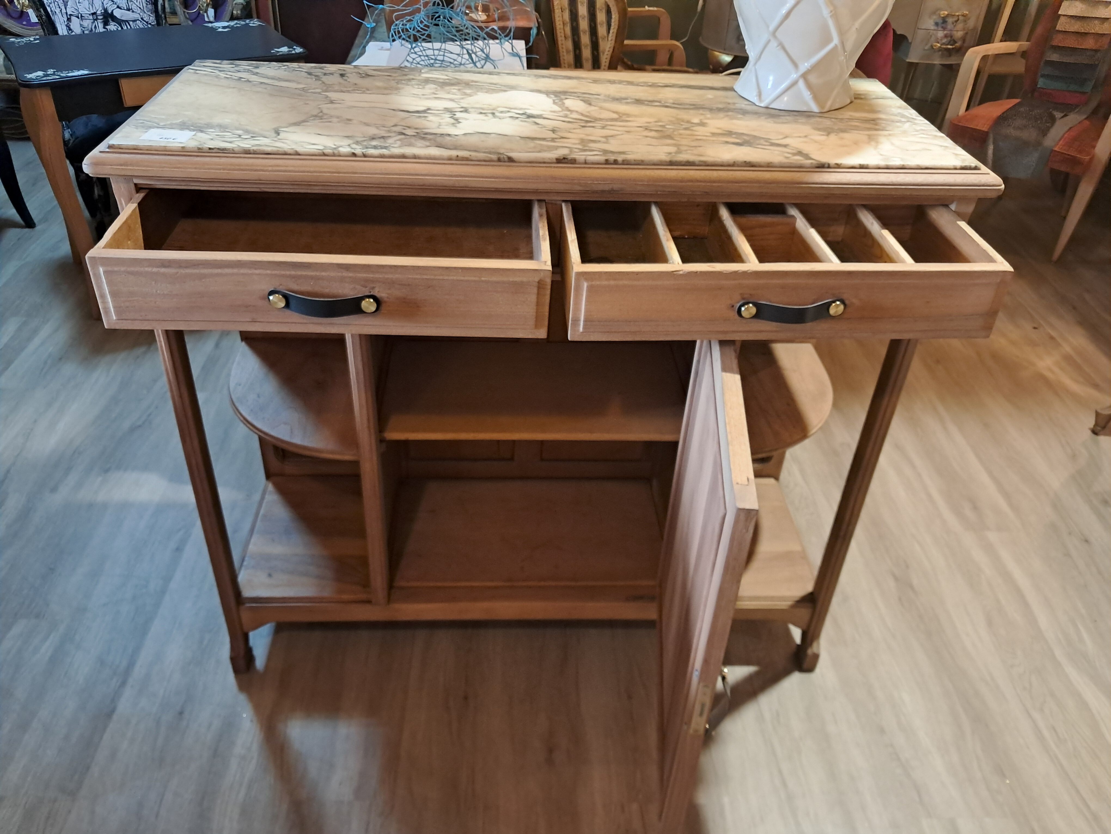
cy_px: 417
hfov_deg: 65.3
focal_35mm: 27
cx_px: 556
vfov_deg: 51.4
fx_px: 867
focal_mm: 4
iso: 500
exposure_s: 1/50
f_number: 1.8
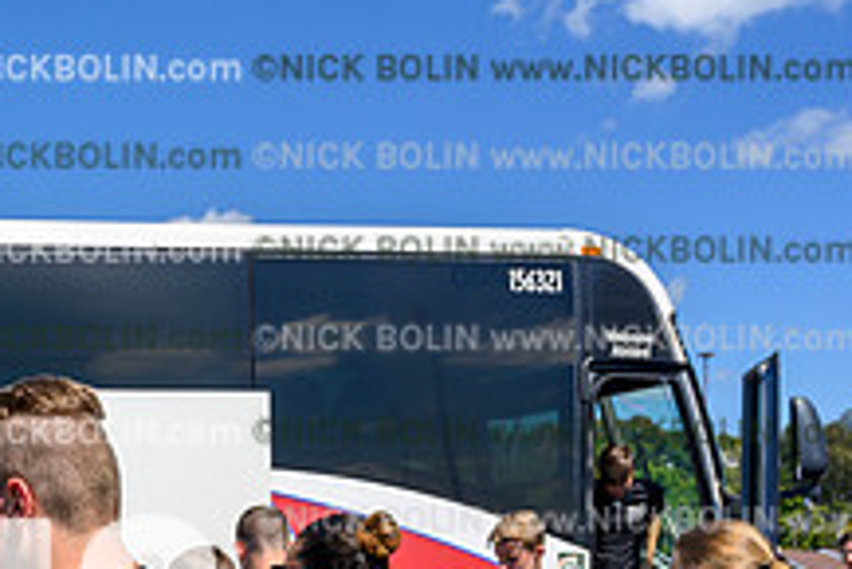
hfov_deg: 28.7
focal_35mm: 64
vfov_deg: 19.8
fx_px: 1516
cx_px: -63
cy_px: 704
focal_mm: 24
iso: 160
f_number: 8
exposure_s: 1/500
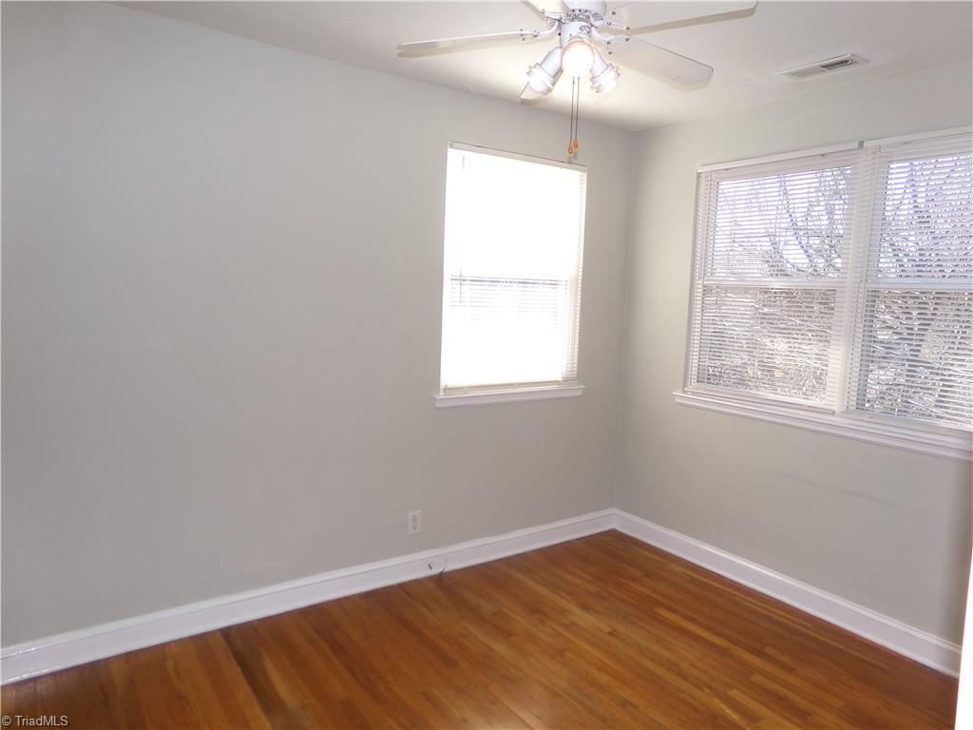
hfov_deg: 71.6
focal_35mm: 24
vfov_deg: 56.8
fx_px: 675
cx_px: 486
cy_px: 365
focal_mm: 4.3
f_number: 3.7
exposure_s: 1/125
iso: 100
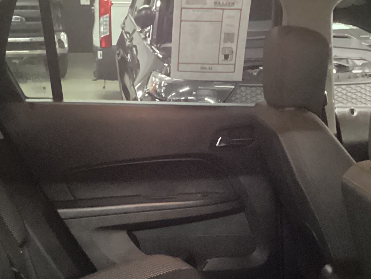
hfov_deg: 26.3
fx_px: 793
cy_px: 288
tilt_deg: -22.6
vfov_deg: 19.3
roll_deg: +0.4
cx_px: 205
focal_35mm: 74
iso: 800
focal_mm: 3.3
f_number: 2.4
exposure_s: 1/15
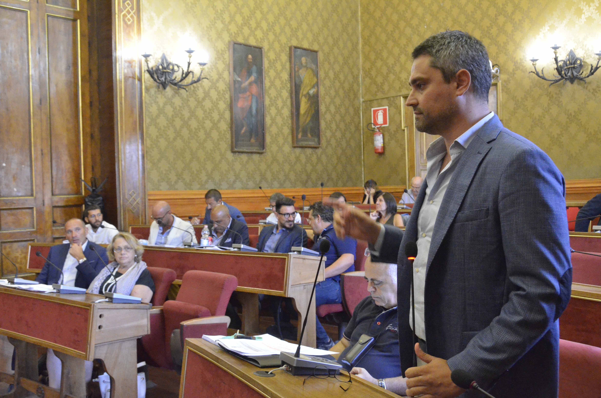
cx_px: 300
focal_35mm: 36
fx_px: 600
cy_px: 199
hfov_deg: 53.2
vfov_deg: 36.7
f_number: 8
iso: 6400
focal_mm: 24
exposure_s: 1/60
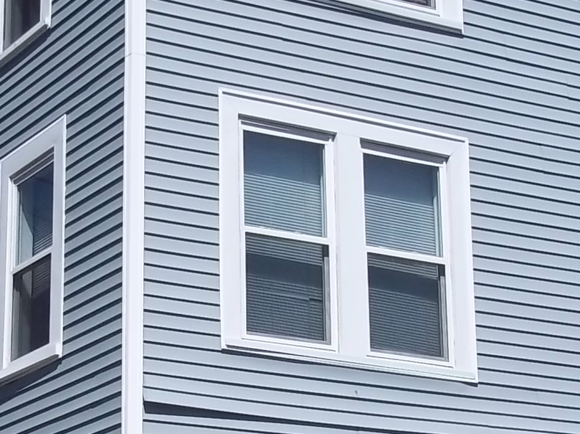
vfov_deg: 12.8
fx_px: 1926
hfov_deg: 17.1
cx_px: 188
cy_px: 355
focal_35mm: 115
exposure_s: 1/400
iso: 80
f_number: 8
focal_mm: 6.5
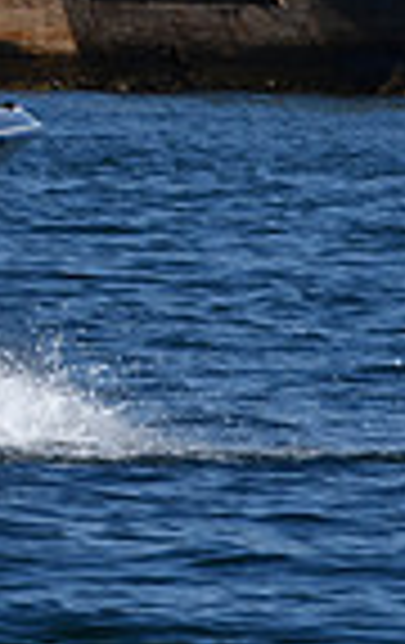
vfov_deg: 2.6
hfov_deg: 1.6
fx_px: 14128
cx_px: -608
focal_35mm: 804
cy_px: -20
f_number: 8
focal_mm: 130
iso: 100
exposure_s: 1/500
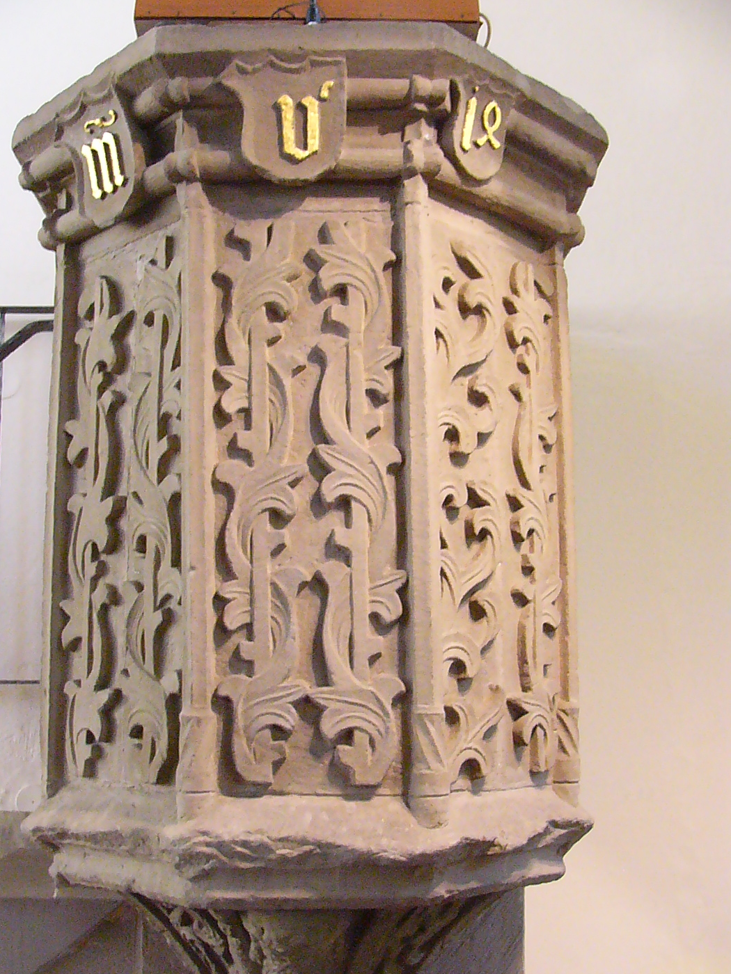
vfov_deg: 46.7
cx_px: 321
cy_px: 529
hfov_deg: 35.9
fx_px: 1126
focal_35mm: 40
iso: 400
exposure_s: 1/13
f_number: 2.8
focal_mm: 4.6
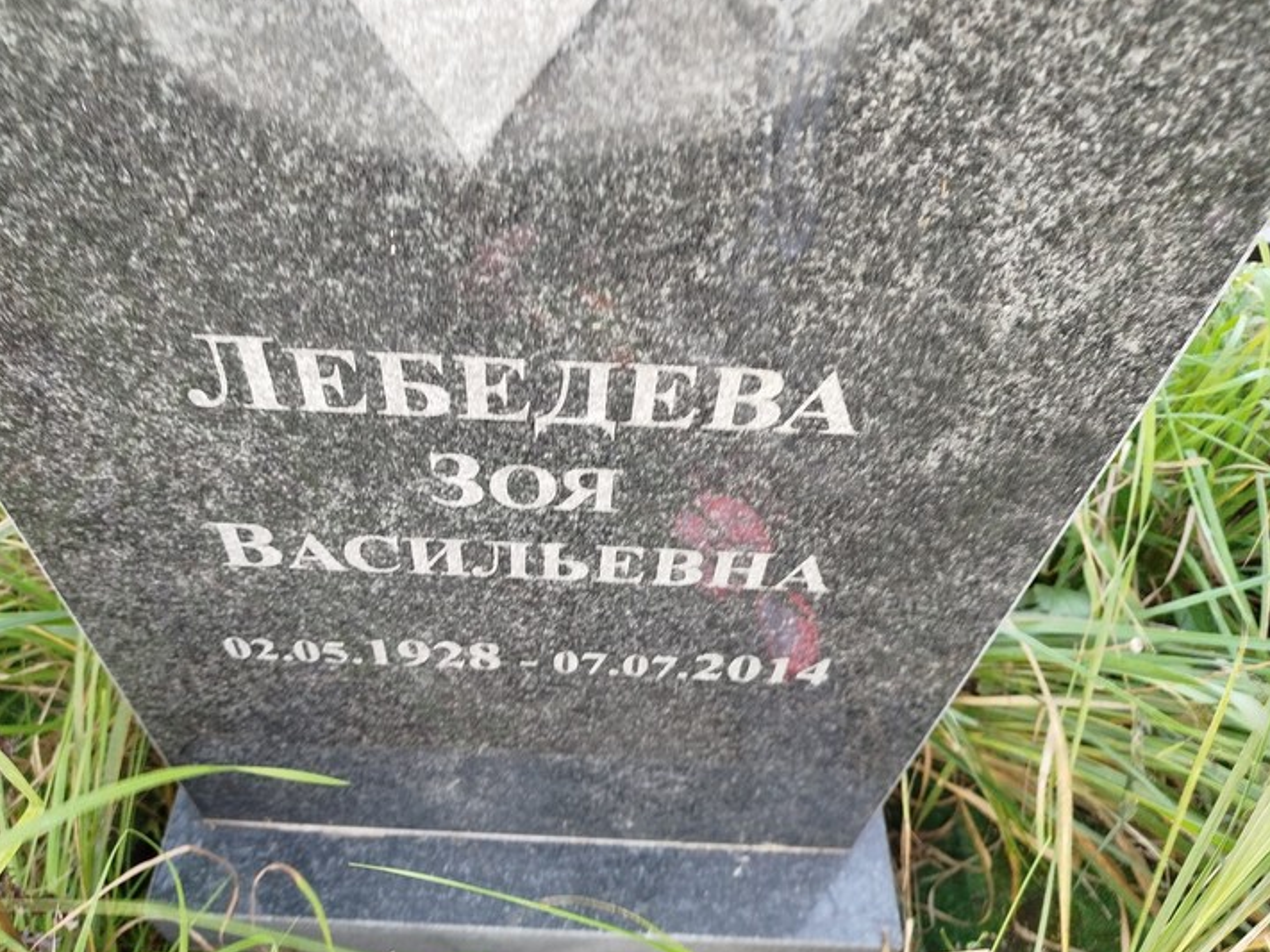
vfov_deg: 51.3
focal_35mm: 27
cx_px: 568
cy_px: 495
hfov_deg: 65.2
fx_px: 990
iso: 400
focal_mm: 5.31
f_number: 1.7
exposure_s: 1/33
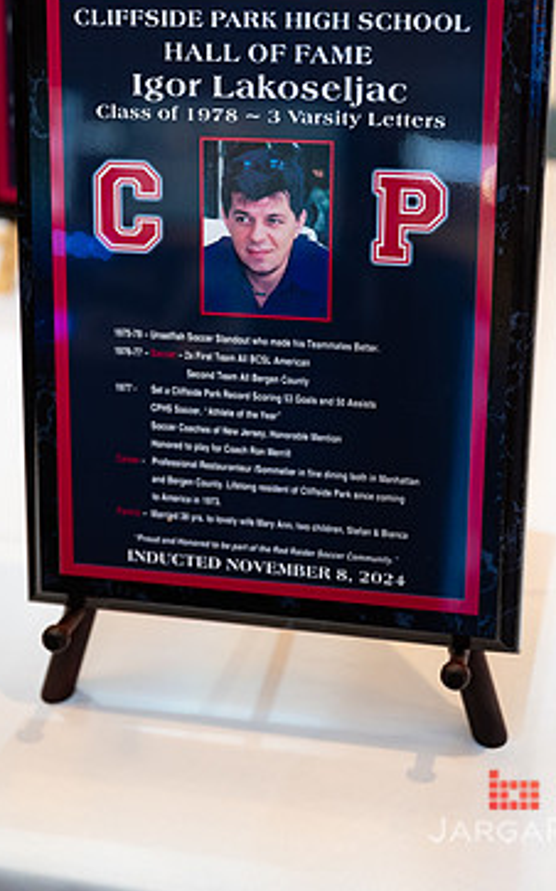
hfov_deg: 20.9
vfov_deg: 32.8
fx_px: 1504
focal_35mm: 62
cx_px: 294
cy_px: 342
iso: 1600
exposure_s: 1/200
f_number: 3.2
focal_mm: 49
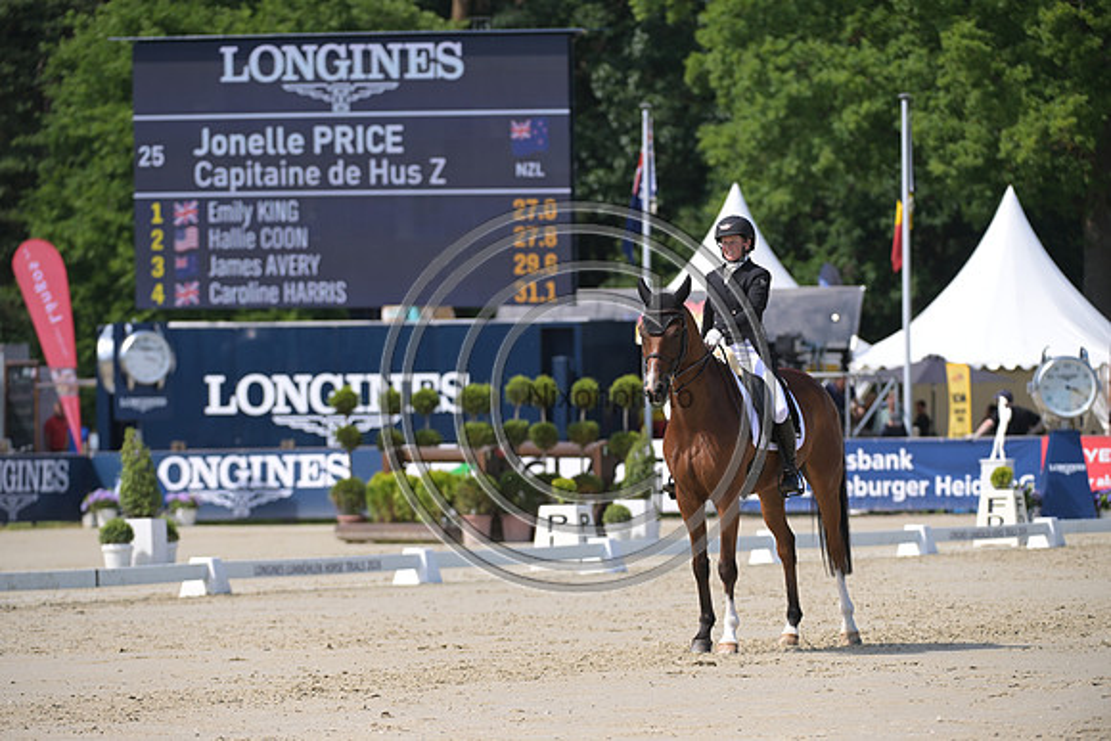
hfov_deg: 8.6
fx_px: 7408
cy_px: 370
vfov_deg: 5.7
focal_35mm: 240
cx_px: 556
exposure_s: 1/1250
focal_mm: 240
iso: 320
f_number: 5
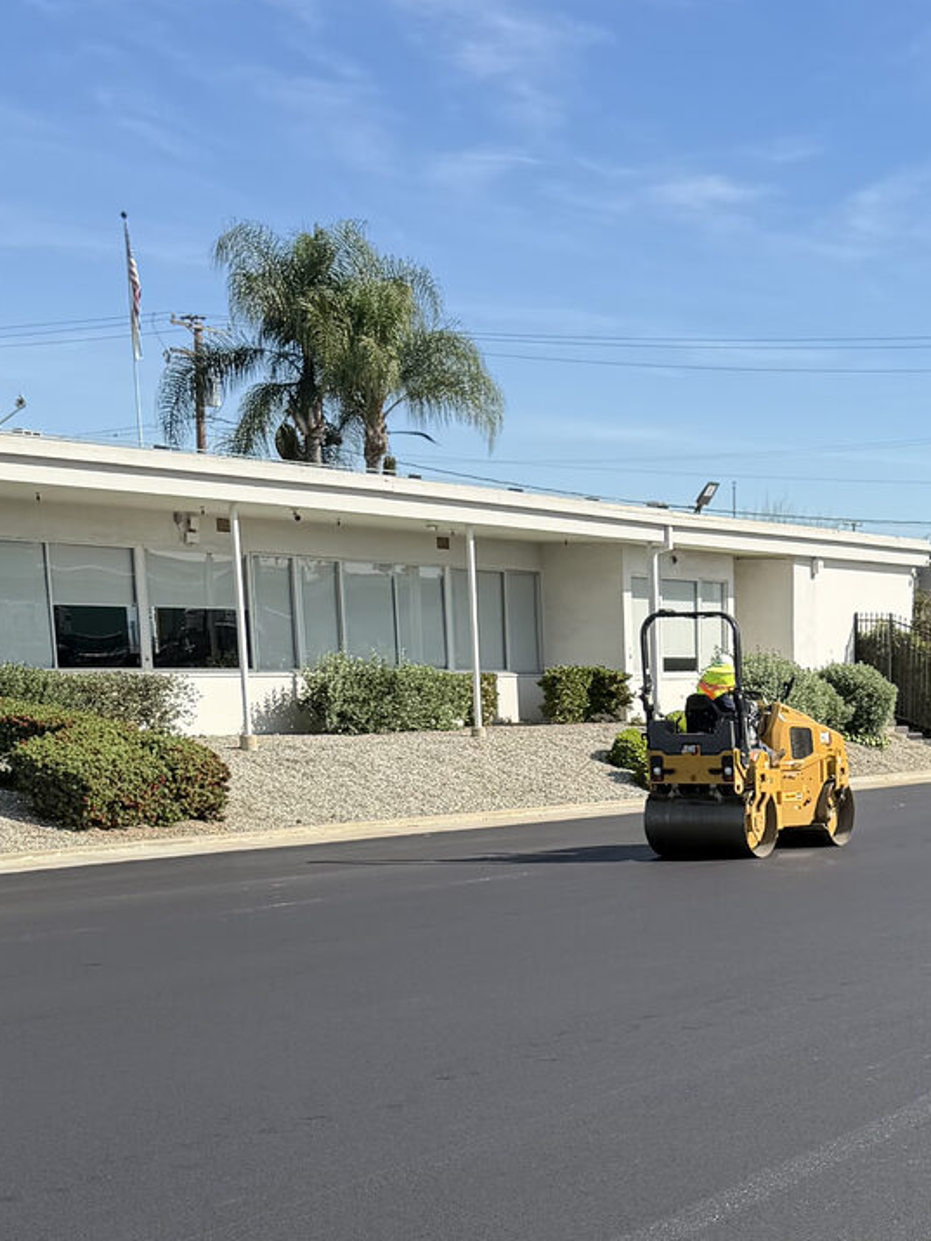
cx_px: 931
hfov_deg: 21.2
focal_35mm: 67
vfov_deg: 27.0
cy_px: 1296
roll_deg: -0.3
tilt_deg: -16.1
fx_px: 2403
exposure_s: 1/3145
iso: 80
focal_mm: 6.76
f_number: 1.78
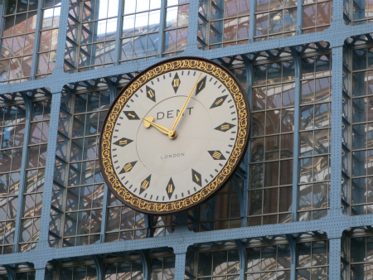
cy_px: 140
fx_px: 1402
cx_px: 186
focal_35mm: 130
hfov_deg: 15.2
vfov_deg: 11.4
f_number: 3.6
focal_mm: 23.5
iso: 100
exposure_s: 1/100
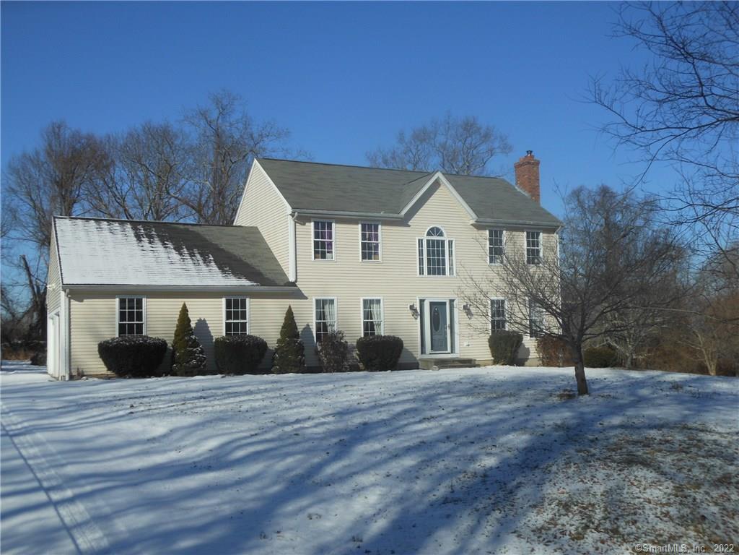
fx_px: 811
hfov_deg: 49.0
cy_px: 278
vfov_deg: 37.7
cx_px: 370
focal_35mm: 38
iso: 80
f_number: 3.6
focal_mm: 6.8
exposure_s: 1/2000
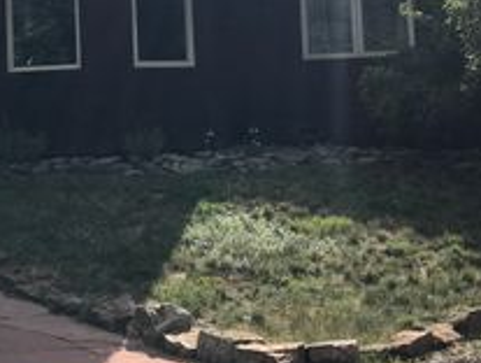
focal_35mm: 81
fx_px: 1127
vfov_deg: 17.9
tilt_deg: +5.1
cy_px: 19
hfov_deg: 23.8
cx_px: 116
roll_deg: +1.5
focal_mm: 3.99
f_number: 1.8
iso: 20
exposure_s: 1/2227
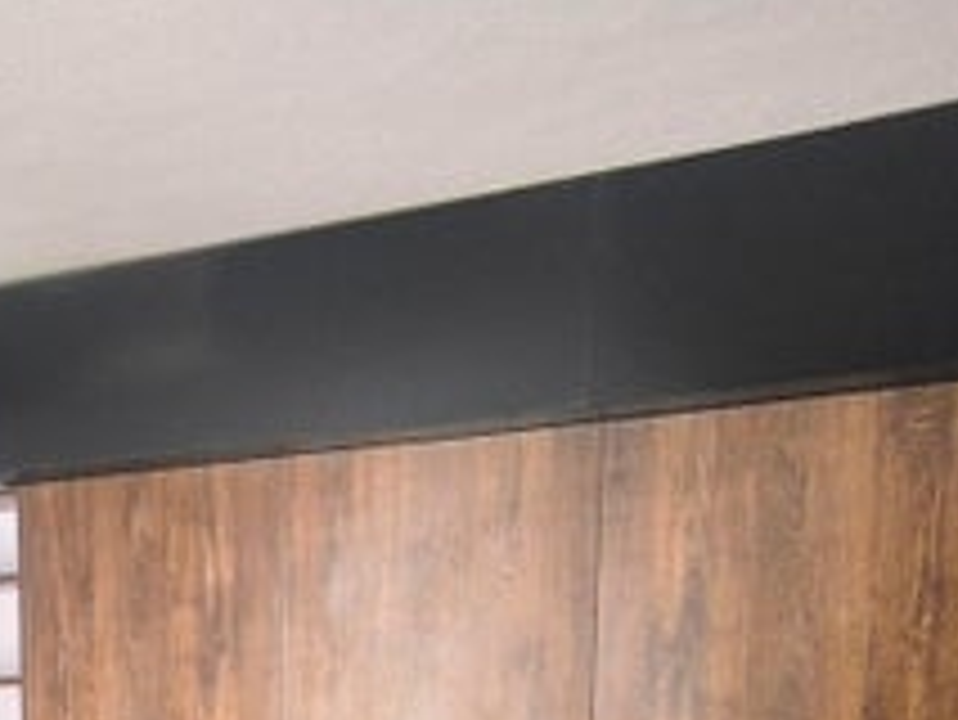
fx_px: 1329
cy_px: 886
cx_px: -193
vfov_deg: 26.6
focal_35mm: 48
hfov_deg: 32.6
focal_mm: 1.65
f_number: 2.2
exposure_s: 1/172
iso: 50
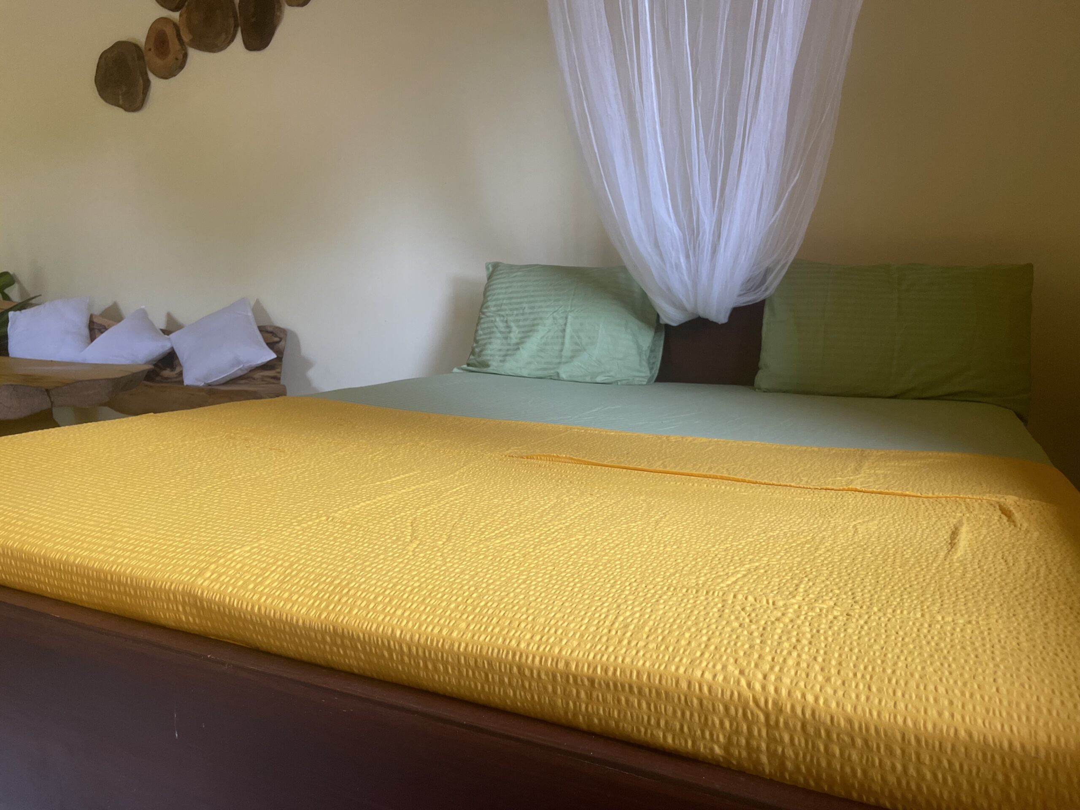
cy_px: 405
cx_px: 540
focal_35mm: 26
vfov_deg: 53.1
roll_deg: +0.4
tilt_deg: -8.3
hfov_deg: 67.3
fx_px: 811
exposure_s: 1/121
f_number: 1.6
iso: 125
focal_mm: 4.2
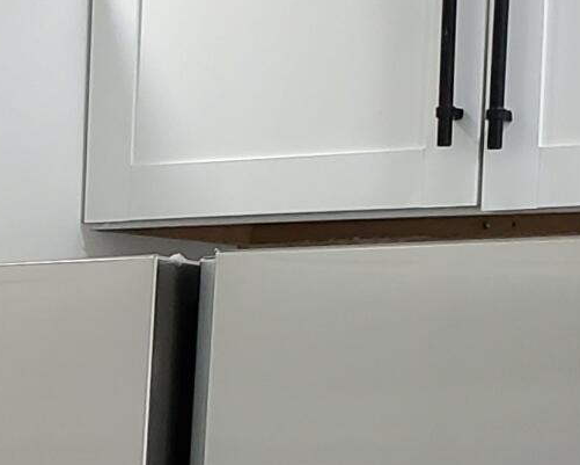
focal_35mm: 152
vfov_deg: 9.5
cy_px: 930
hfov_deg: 12.0
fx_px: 2610
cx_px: -317
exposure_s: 1/120
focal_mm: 4.3
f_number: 2.4
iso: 200
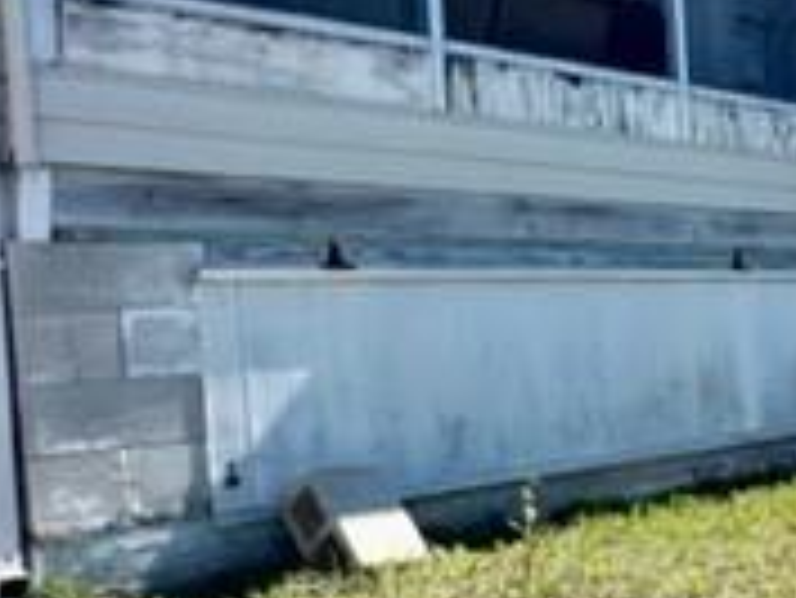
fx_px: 1082
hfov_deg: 22.9
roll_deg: +3.5
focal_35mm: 47
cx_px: 1412
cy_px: 306
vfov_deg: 30.9
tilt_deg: -1.2
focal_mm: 1.57
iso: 32
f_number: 1.8
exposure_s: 1/1449
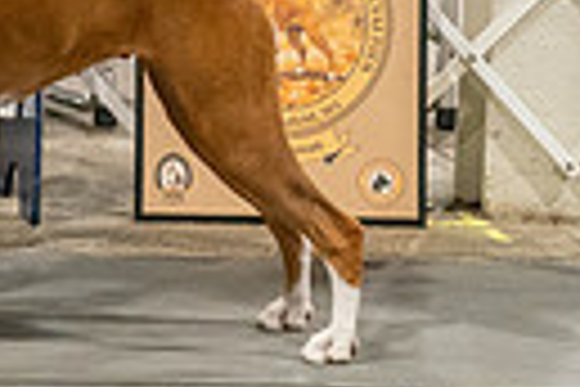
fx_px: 8715
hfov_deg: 3.8
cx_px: -117
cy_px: -304
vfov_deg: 2.5
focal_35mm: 541
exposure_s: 1/250
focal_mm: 120
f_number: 3.5
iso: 6400
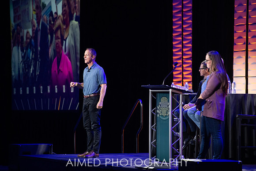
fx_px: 1422
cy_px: 86
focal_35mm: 200
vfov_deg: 6.9
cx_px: 128
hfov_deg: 10.3
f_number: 3.2
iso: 1600
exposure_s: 1/320
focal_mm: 200
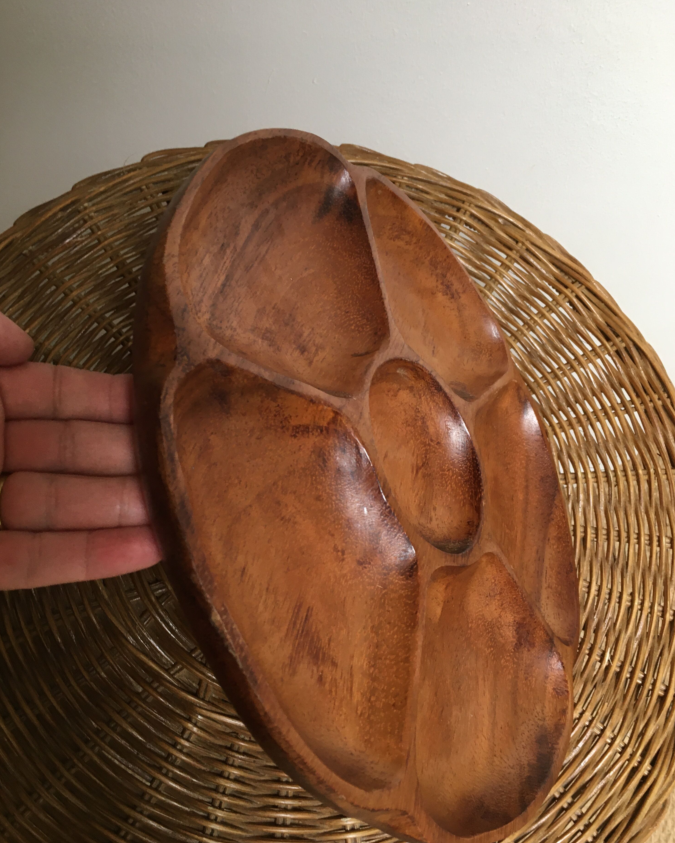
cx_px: 345
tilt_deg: -66.8
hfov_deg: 47.1
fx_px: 774
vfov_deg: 57.1
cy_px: 456
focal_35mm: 31
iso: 100
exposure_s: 1/33
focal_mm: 4.15
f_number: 2.2
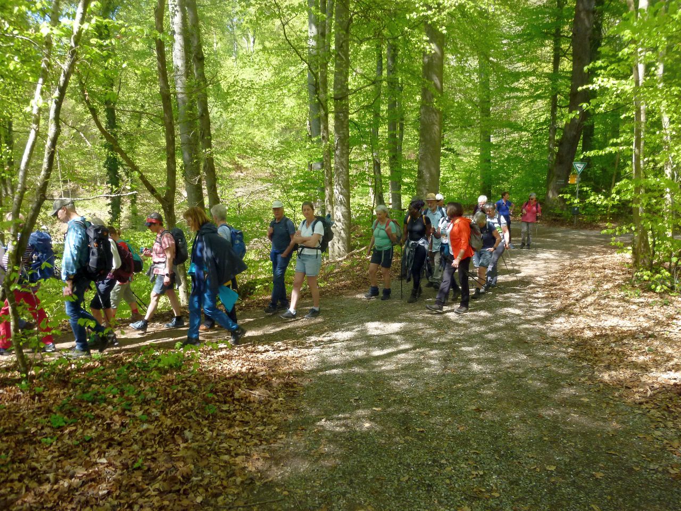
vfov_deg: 48.2
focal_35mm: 29
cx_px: 340
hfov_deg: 61.7
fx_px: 571
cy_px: 256
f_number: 3.3
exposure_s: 1/250
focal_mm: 5.2
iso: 200
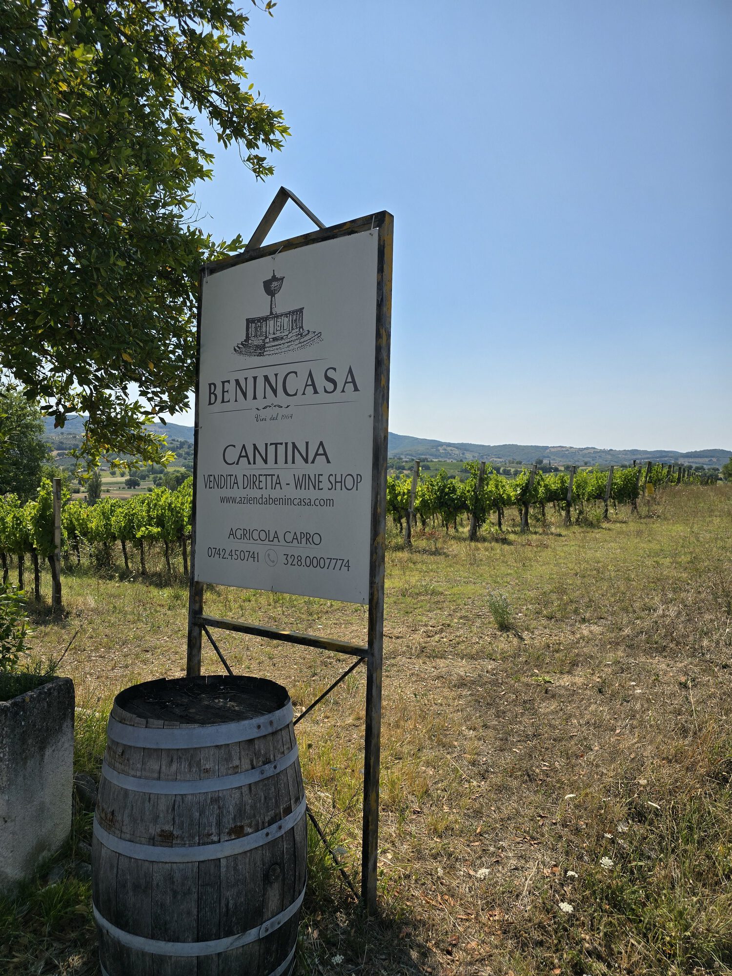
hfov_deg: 58.9
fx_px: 648
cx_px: 366
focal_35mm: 23
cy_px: 488
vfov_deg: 73.9
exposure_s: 1/955
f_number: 1.7
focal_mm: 6.3
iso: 12
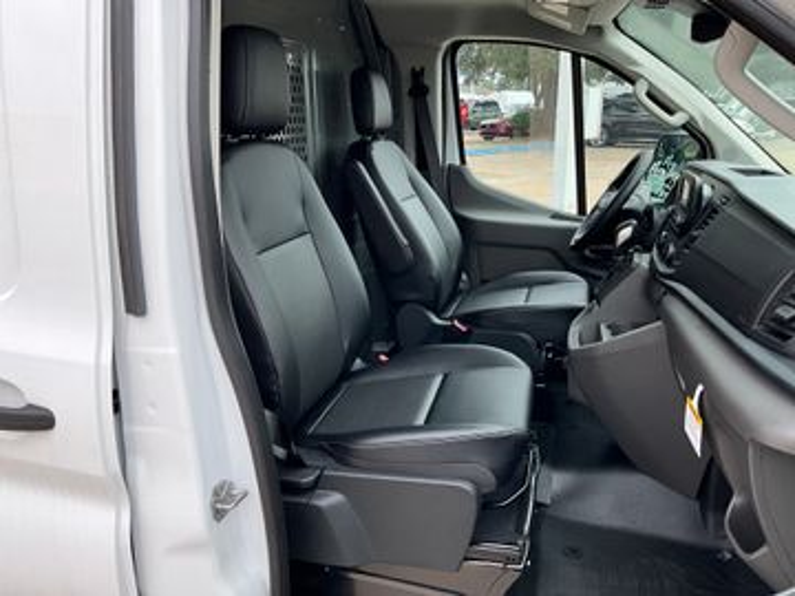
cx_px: 398
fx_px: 666
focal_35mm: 29
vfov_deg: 48.2
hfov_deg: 61.7
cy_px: 298
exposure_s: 1/353
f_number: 1.8
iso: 25
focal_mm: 3
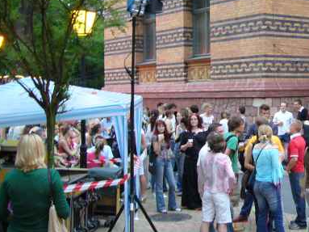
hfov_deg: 29.7
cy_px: 71
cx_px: 238
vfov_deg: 22.8
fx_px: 571
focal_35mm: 64
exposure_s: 1/8
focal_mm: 5.8
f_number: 2.8
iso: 200
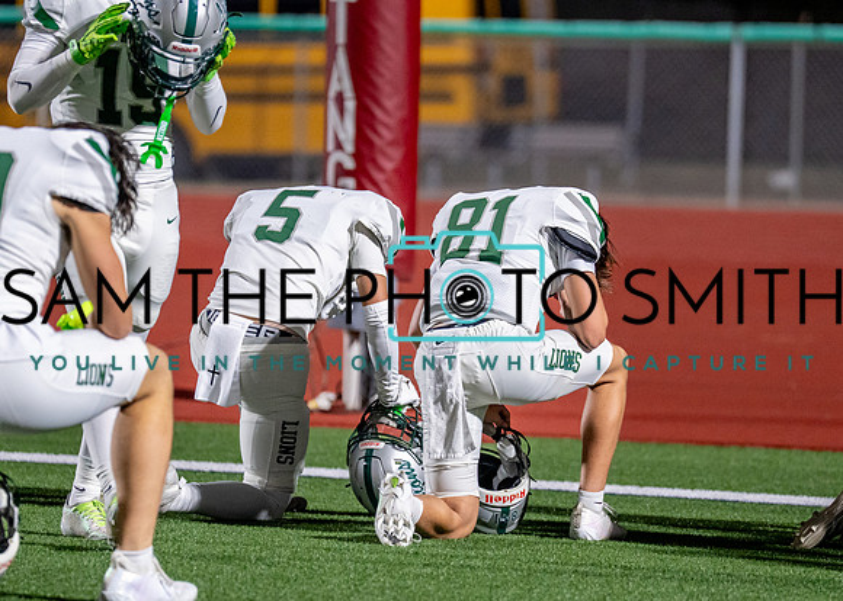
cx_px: 429
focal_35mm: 341
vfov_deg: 4.2
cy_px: 314
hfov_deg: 5.9
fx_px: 8166
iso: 3200
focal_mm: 200
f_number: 2.8
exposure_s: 1/1000
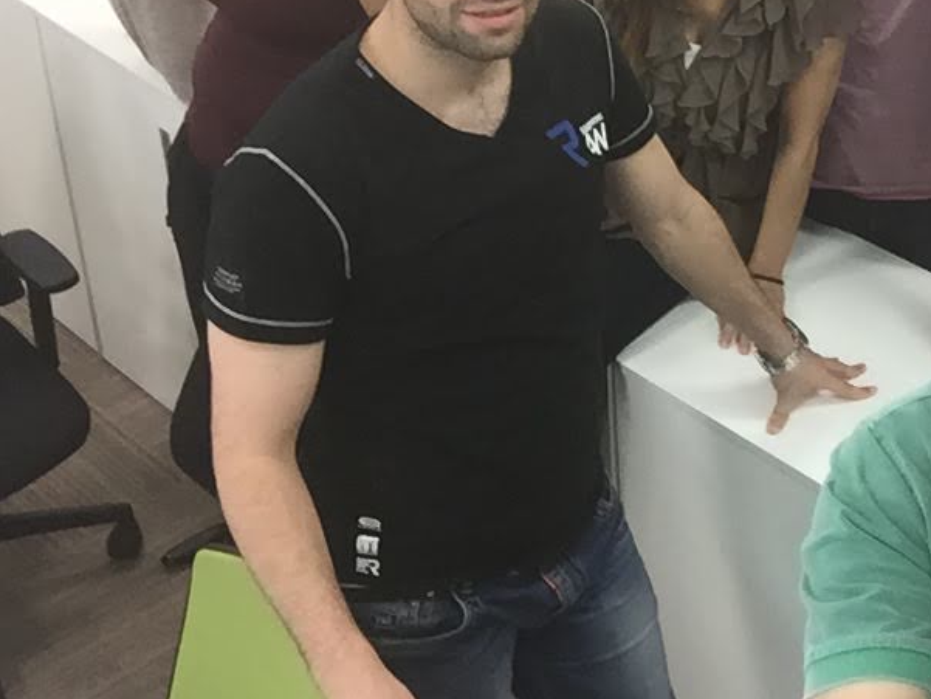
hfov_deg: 27.8
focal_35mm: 66
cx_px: 916
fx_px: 1775
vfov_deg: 21.6
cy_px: 33
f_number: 2.2
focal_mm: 2.65
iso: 40
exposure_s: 1/30
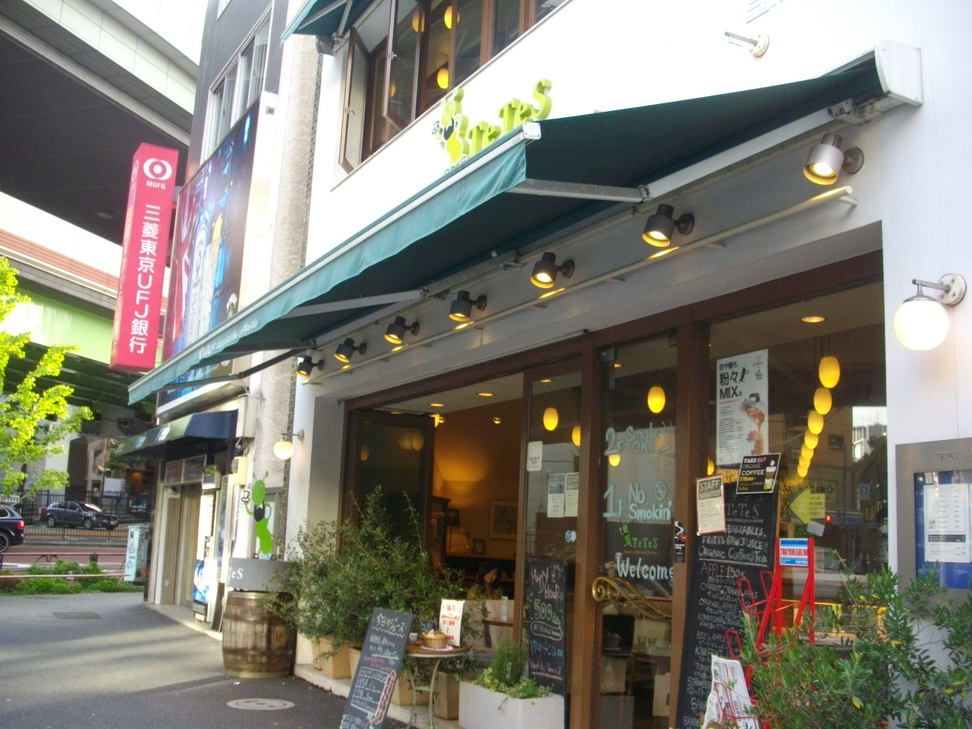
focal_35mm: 37
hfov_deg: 50.1
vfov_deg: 38.7
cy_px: 364
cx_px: 486
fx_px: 1039
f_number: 2.8
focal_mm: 6.2
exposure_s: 1/80
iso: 200
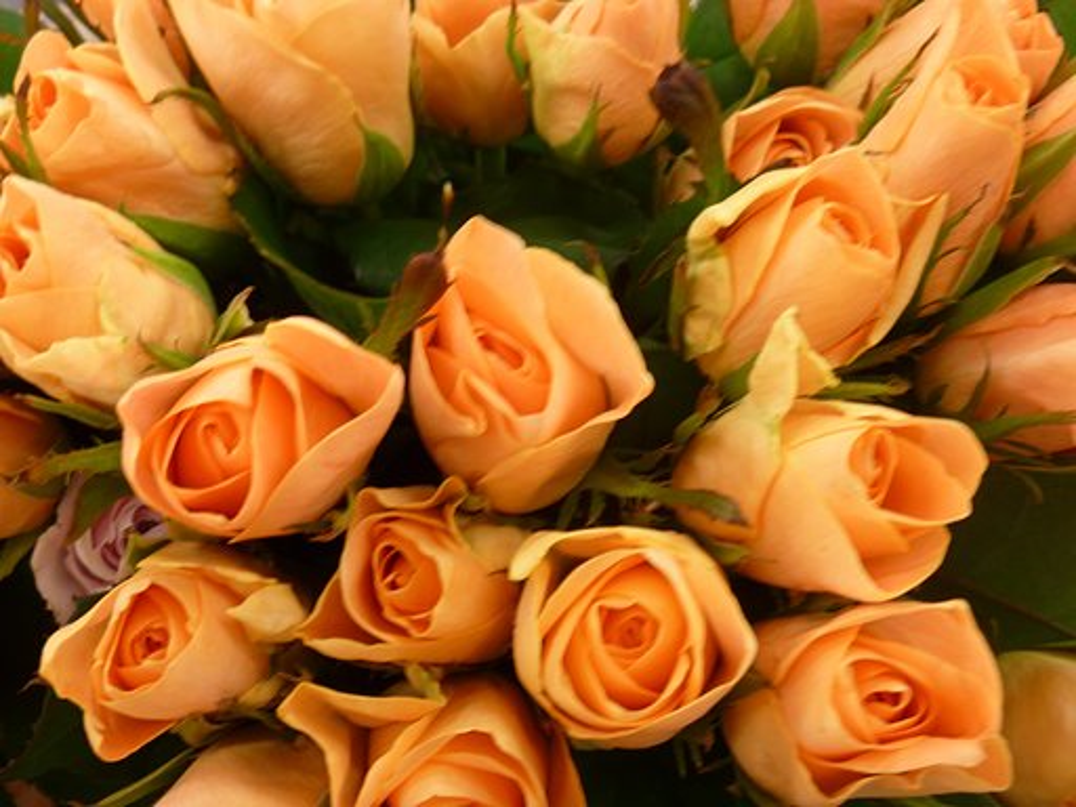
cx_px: 538
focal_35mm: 35
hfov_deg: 52.6
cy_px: 404
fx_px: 1088
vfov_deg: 40.7
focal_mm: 6.3
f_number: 3.5
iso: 100
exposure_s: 1/8
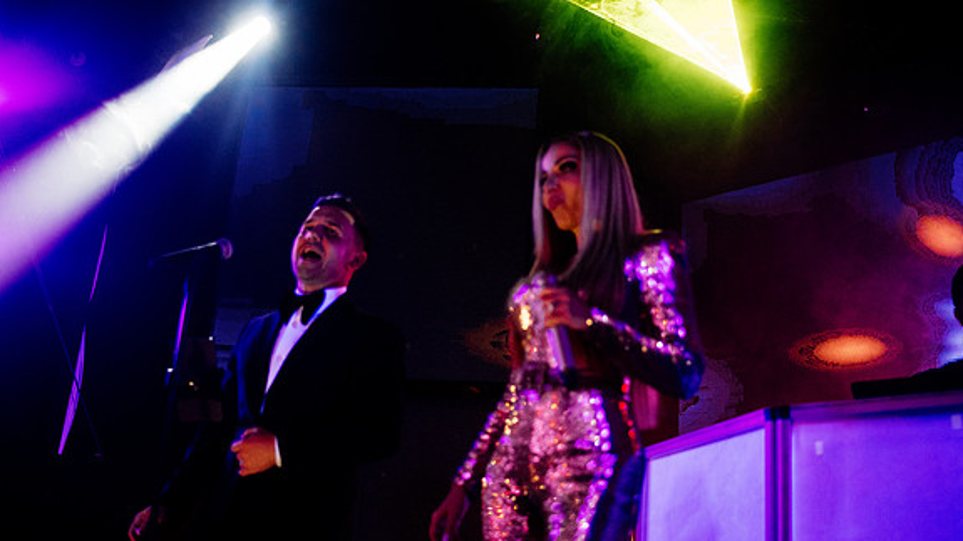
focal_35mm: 37
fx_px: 944
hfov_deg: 54.0
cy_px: 321
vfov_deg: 31.9
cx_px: 479
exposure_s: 1/250
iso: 4000
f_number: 1.8
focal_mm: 35
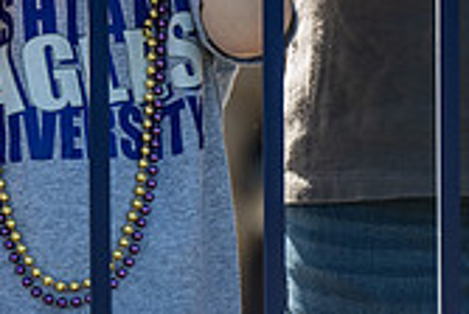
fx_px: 7909
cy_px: -66
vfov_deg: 2.3
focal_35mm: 606
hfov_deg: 3.4
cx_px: -216
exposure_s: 1/400
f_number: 3.2
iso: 80
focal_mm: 175
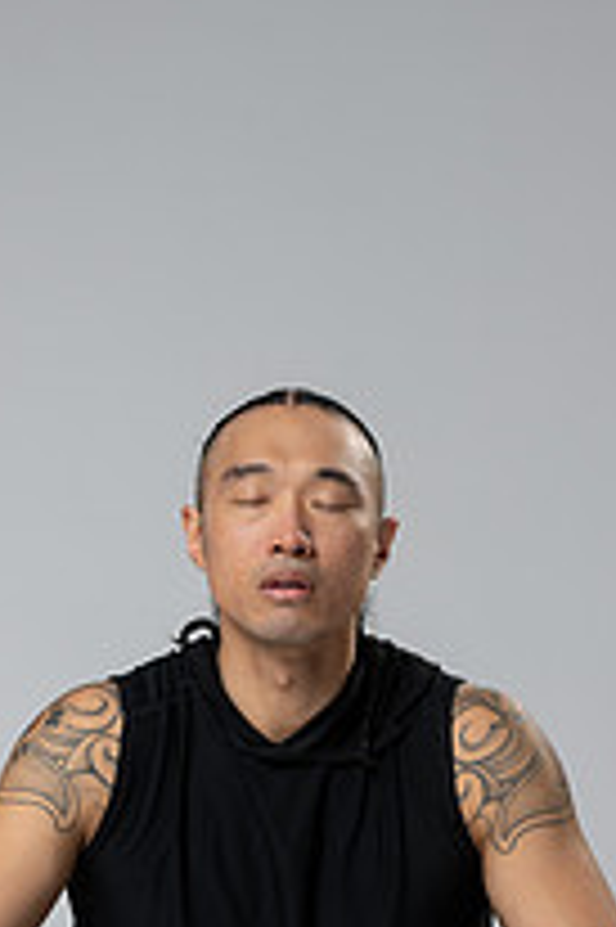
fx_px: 4782
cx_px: 265
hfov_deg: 7.4
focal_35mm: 186
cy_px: 680
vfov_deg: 11.0
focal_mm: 85
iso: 200
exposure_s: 1/160
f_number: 3.2
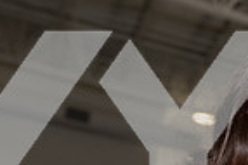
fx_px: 1115
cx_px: 257
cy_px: 334
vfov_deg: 8.0
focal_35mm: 162
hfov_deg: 12.5
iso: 200
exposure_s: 1/200
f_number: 5.6
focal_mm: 40
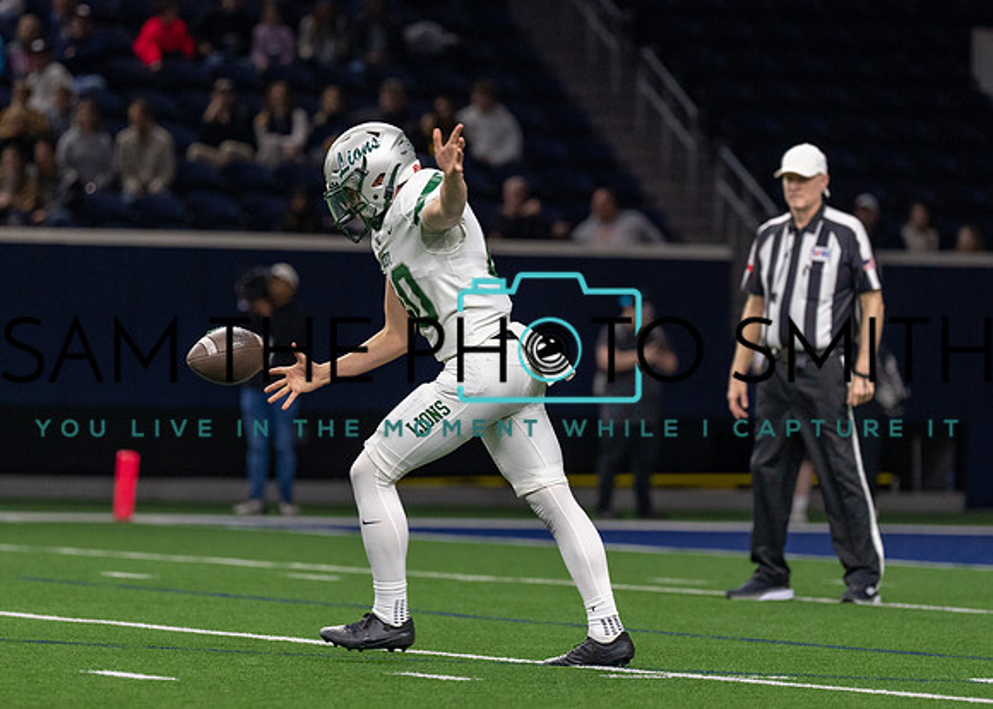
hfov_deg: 7.1
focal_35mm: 283
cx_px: 458
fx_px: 7987
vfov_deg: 5.1
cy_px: 329
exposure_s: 1/1000
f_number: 2.8
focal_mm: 176
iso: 2000
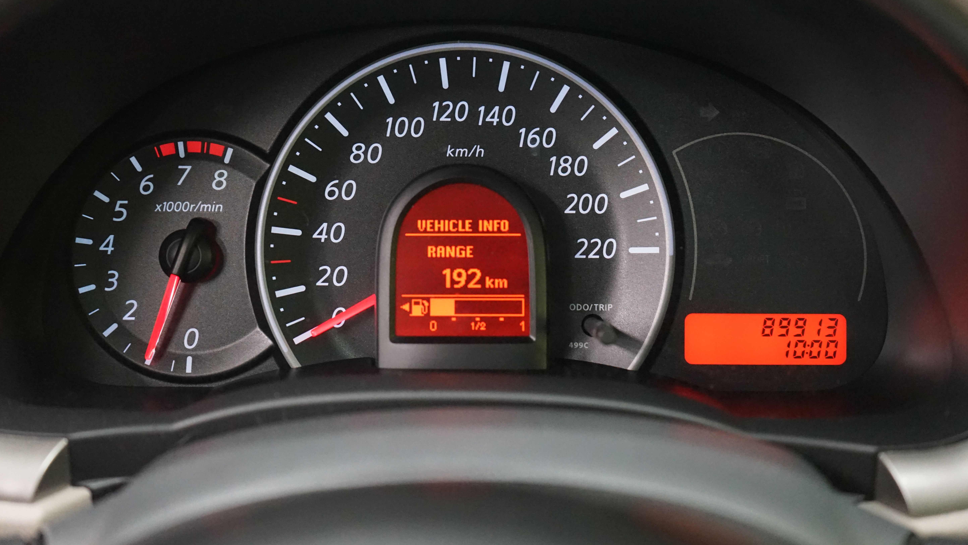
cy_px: 221
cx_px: 476
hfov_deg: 41.3
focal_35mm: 50
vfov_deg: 23.9
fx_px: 1283
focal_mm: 46
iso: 6400
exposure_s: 1/30
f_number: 4.5
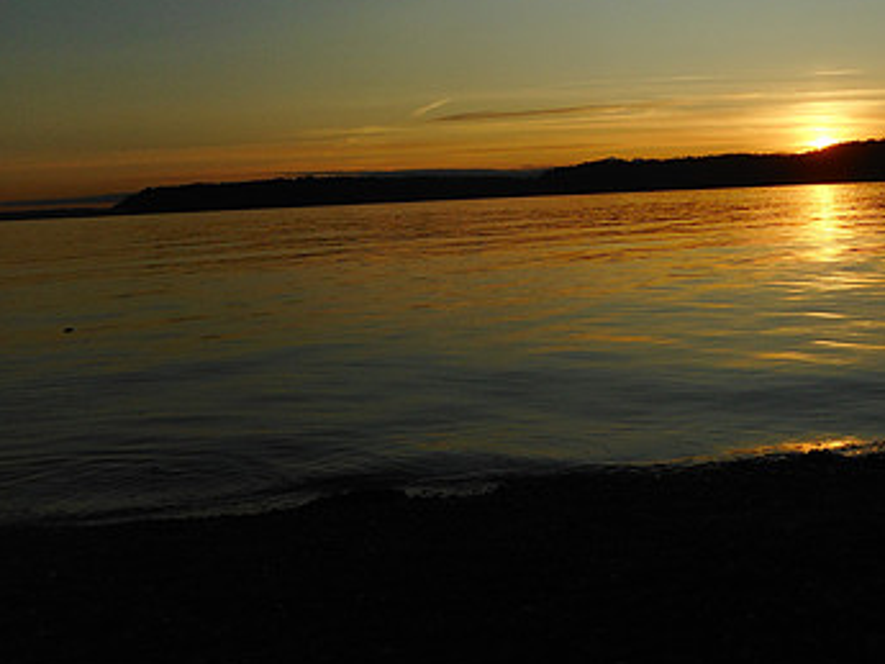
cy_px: 129
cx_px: 718
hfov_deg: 42.6
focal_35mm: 42
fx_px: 1074
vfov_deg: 33.3
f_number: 3.7
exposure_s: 1/1000
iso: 80
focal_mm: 4.5
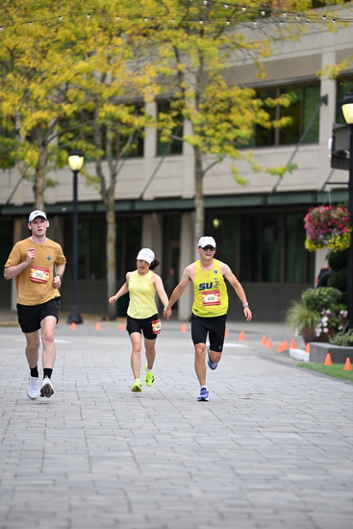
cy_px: 264
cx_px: 176
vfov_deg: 10.3
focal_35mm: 200
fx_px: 2940
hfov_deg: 6.9
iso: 640
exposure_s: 1/2000
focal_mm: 200
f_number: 2.8
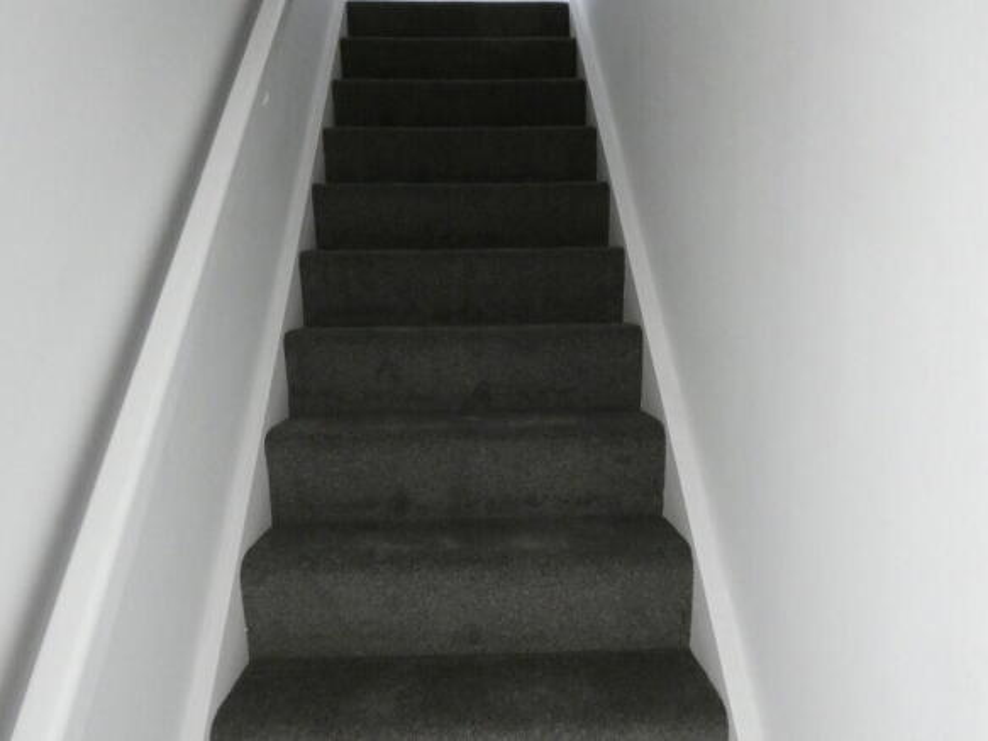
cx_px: 494
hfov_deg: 65.3
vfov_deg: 51.3
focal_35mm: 27
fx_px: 770
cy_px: 370
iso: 1600
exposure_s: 1/80
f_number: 3.2
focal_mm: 4.8
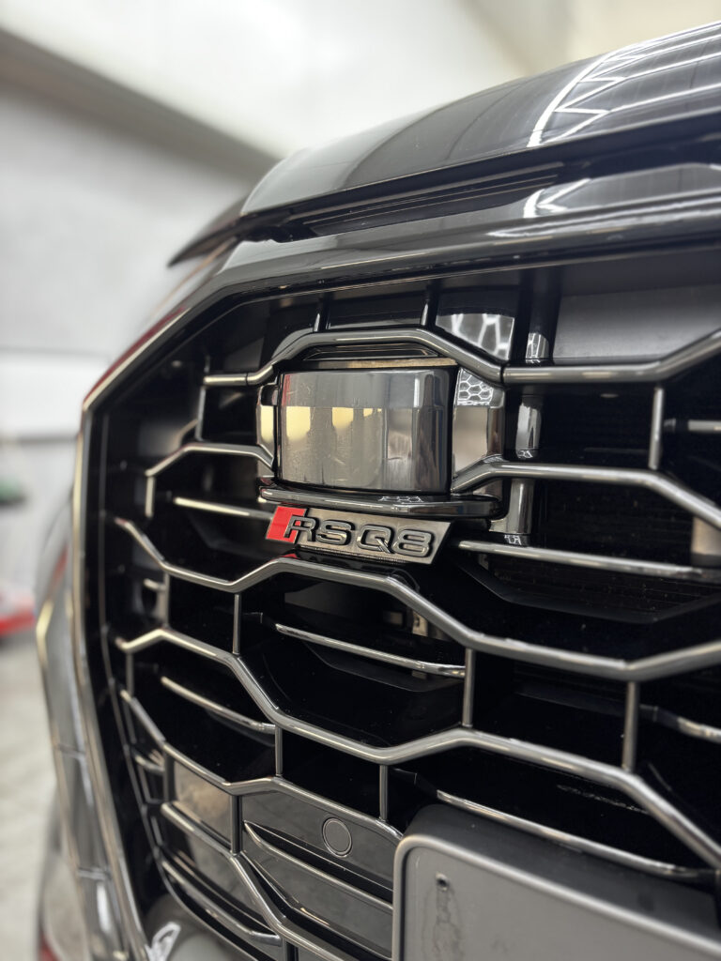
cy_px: 480
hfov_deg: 53.1
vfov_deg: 67.3
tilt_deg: -6.8
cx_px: 360
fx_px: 722
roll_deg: -0.5
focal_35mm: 26
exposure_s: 1/50
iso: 160
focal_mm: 5.96
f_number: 1.6
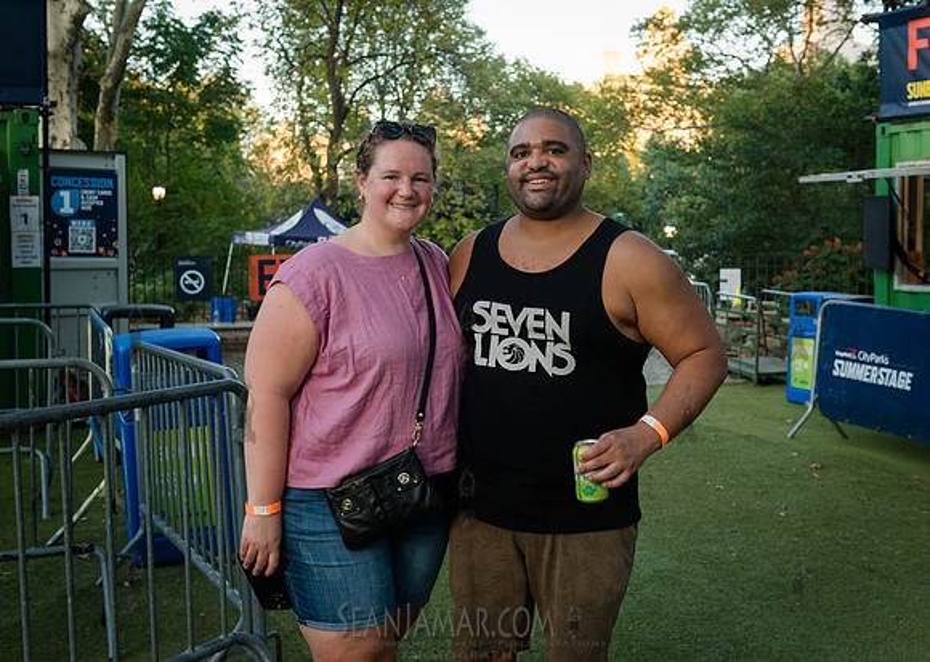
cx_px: 473
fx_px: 1213
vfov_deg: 30.5
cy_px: 331
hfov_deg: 41.9
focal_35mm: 46
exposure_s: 1/250
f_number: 4.5
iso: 2000
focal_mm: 44
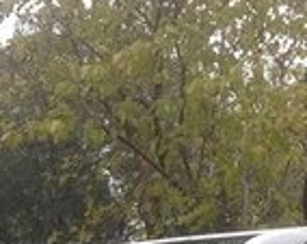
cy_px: 444
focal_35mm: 159
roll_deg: +0.5
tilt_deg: -8.3
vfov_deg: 9.2
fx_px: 1442
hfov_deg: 12.1
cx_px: 37
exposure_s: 1/178
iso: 50
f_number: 2.4
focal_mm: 4.28
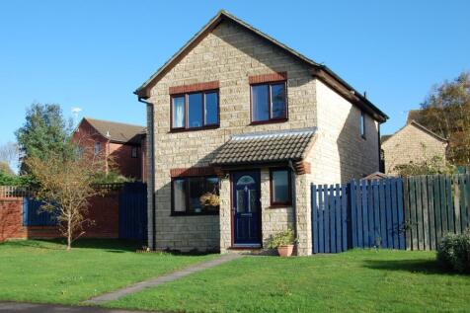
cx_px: 235
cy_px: 156
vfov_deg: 31.9
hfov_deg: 46.4
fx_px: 548
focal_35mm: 42
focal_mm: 28
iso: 200
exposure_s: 1/250
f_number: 8
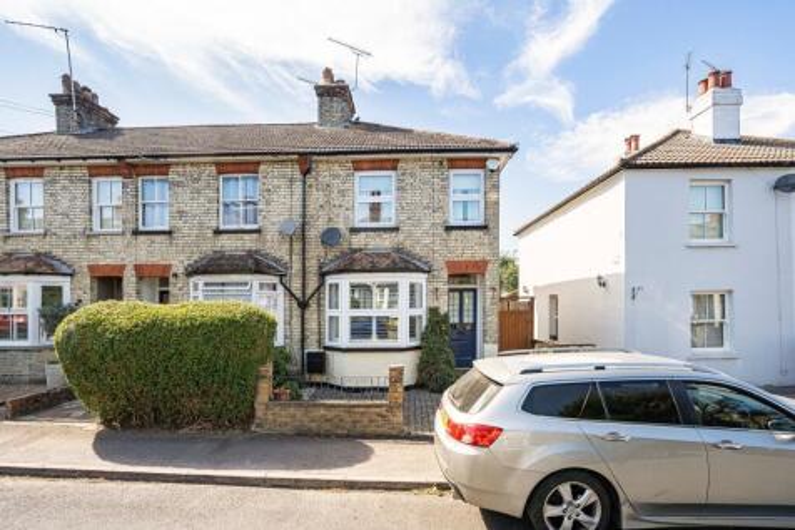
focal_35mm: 17
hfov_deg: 93.6
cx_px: 398
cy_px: 265
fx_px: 373
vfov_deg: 70.7
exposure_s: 1/100
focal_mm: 16.9
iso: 100
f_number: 8
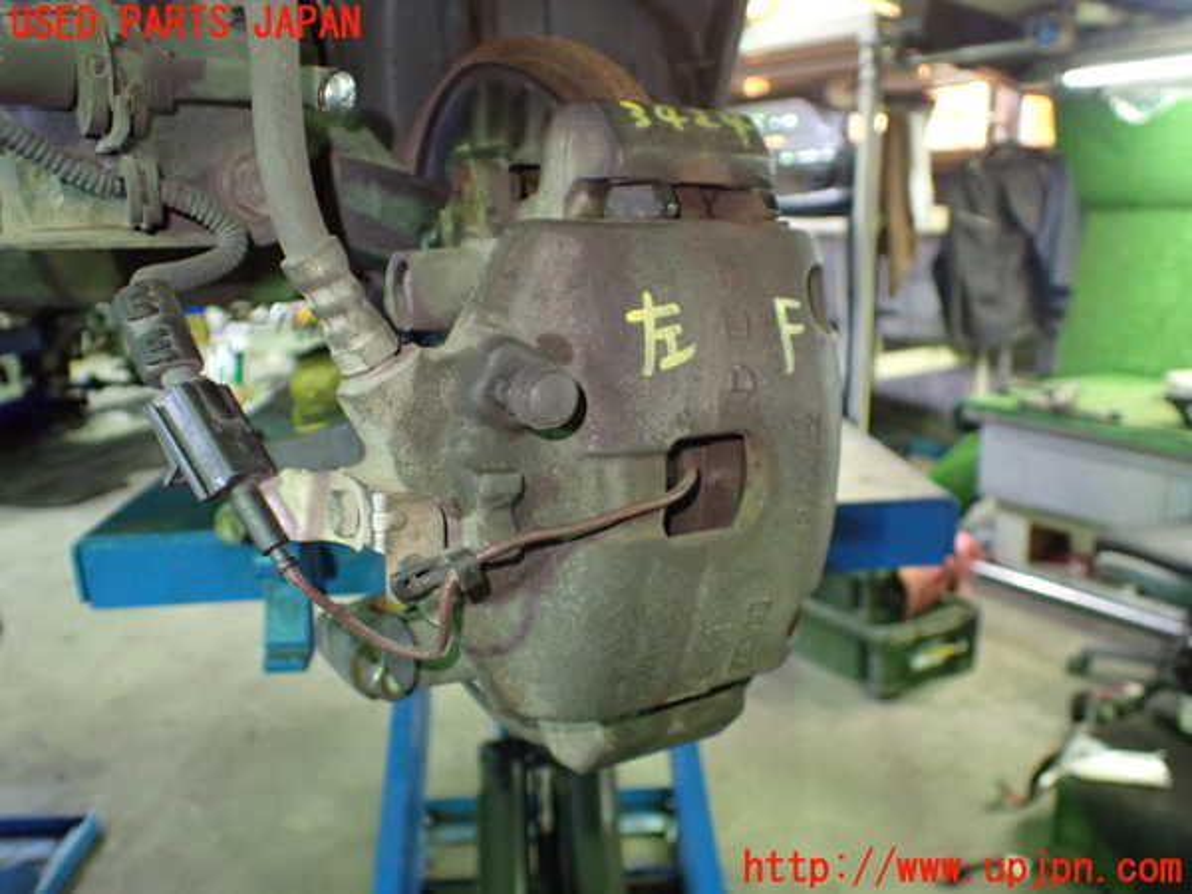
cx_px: 596
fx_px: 1033
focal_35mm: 30
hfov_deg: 60.0
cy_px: 447
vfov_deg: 46.8
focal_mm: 5.4
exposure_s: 1/40
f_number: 2.3
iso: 800
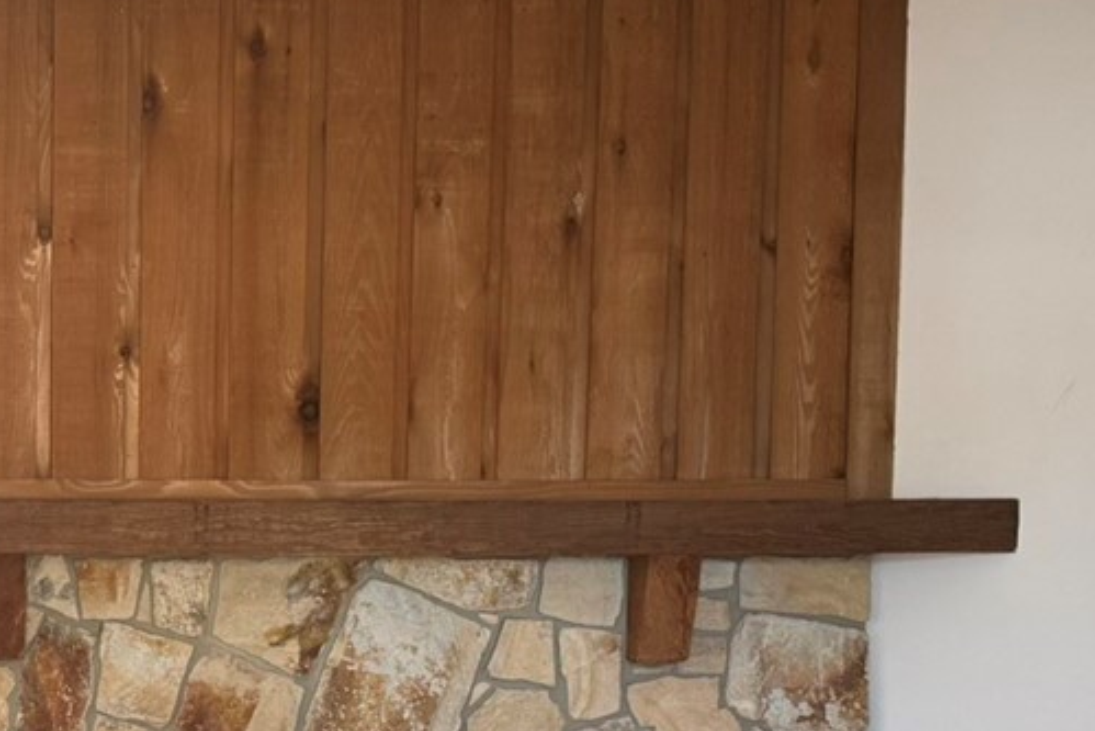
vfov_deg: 16.6
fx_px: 2434
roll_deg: +0.1
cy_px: 771
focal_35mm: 80
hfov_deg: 24.4
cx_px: 42
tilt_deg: -3.7
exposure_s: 1/121
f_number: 1.78
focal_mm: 6.76
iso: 160
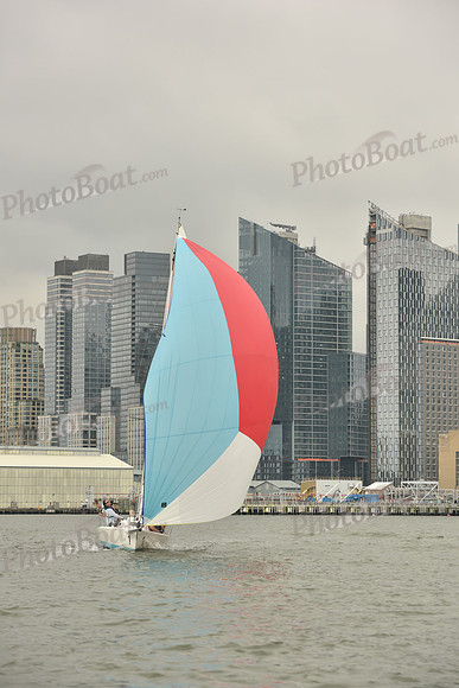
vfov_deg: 19.5
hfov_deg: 13.0
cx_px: 230
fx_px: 2007
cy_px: 344
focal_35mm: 105
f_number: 6.3
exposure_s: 1/1250
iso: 320
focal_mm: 105
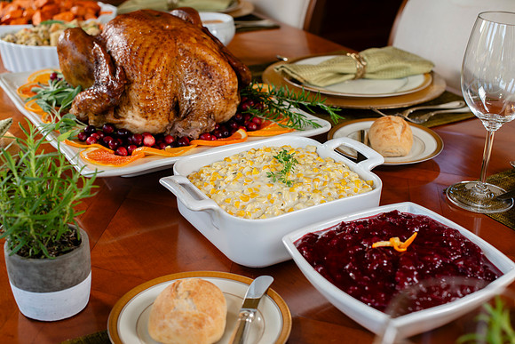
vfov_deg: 27.0
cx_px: 258
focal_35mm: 50
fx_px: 715
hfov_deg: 39.6
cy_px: 172
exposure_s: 1/60
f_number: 5.6
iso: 200
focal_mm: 50
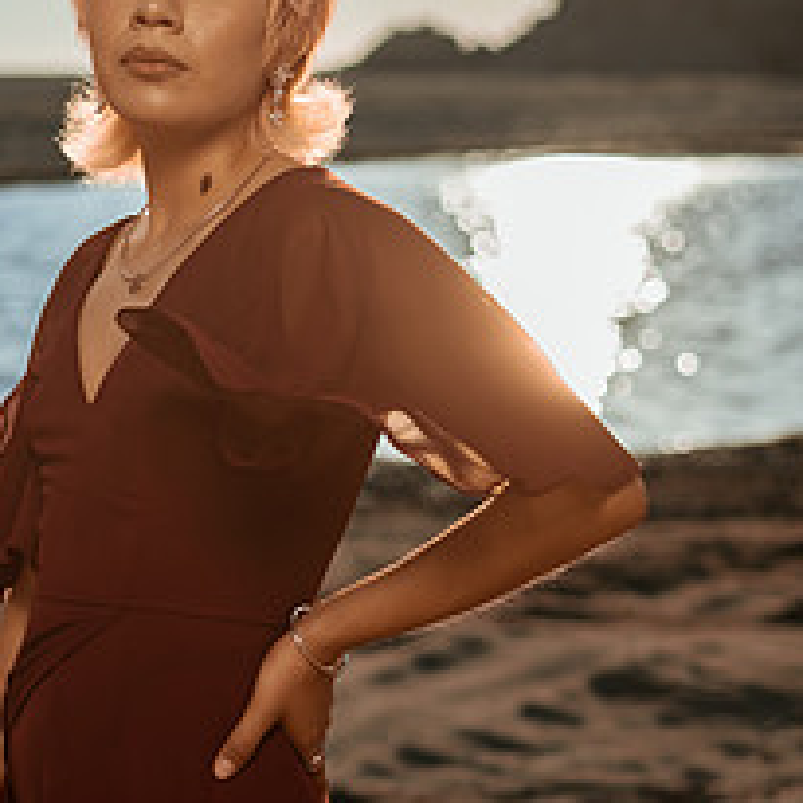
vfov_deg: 16.1
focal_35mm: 108
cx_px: 286
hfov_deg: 16.1
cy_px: 533
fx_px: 2834
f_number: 3.2
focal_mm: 58
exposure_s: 1/8000
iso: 100
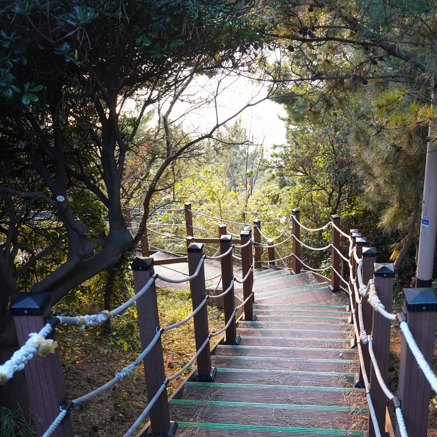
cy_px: 218
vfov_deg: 37.6
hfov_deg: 37.3
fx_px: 643
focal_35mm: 45
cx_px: 275
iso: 1600
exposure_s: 1/100
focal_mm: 35
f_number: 5.6
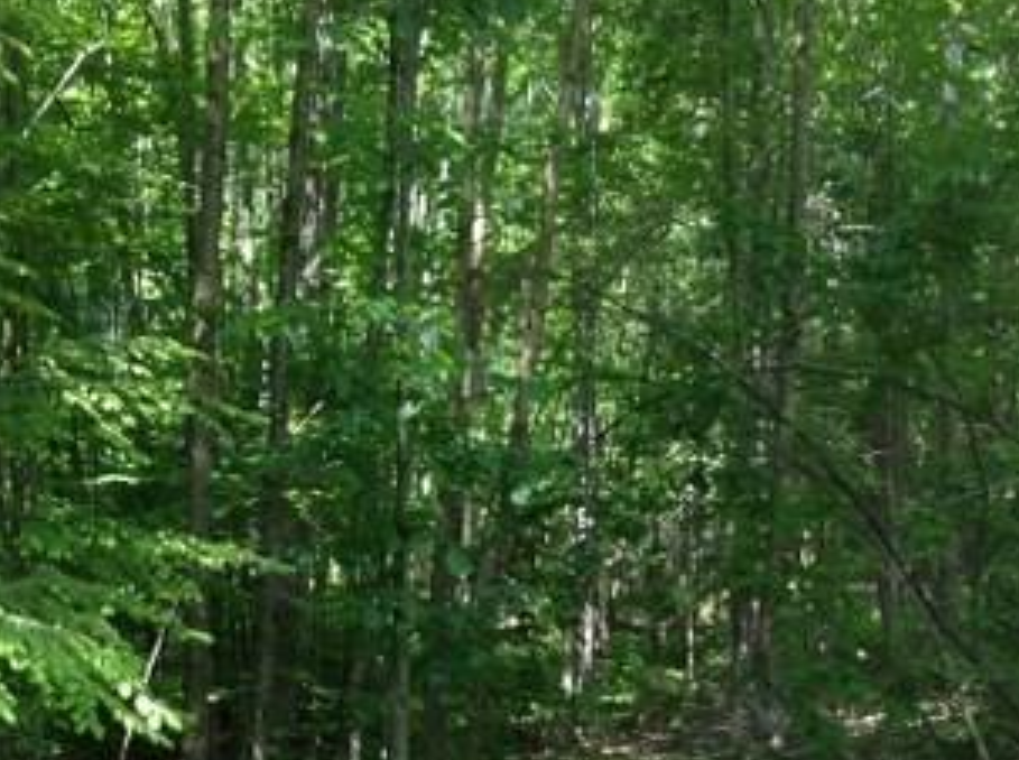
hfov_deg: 26.2
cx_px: 343
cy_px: 733
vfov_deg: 19.3
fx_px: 2174
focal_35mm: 74
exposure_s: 1/153
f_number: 2.4
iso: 50
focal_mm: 4.28
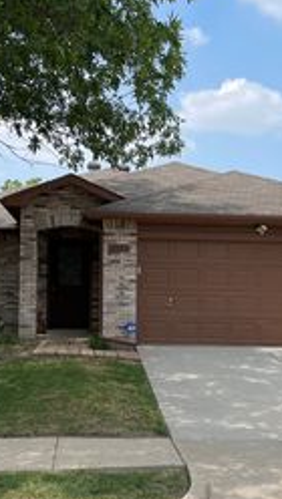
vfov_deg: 36.5
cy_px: 295
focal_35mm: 57
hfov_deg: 21.1
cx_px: 153
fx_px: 756
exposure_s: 1/3125
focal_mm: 4.2
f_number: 1.6
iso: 32
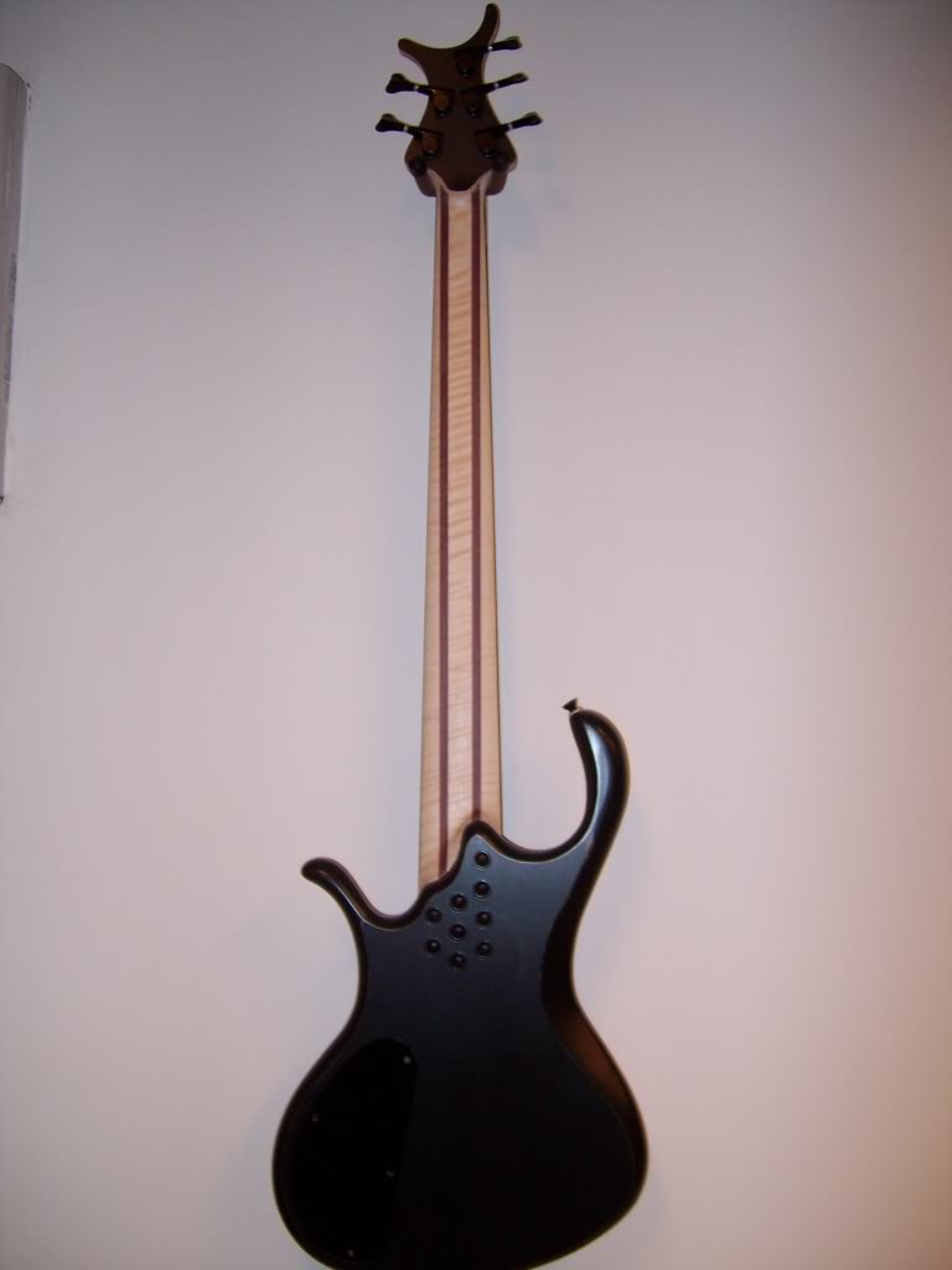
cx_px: 476
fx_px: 1283
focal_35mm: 35
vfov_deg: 52.6
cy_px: 635
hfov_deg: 40.7
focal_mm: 5.8
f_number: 2.8
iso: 80
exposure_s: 1/40
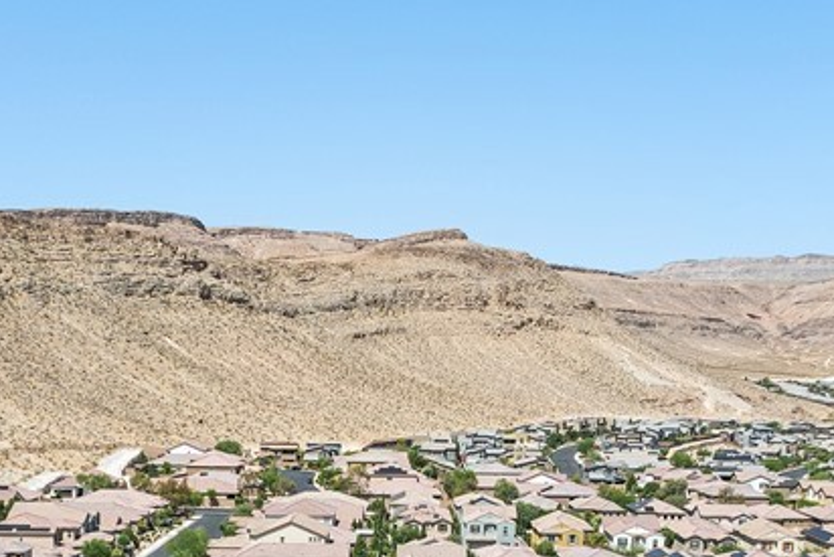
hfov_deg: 34.4
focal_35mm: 58
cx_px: 350
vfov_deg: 22.5
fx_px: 1344
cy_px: 555
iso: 110
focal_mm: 8.4
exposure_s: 1/1600
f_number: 2.8
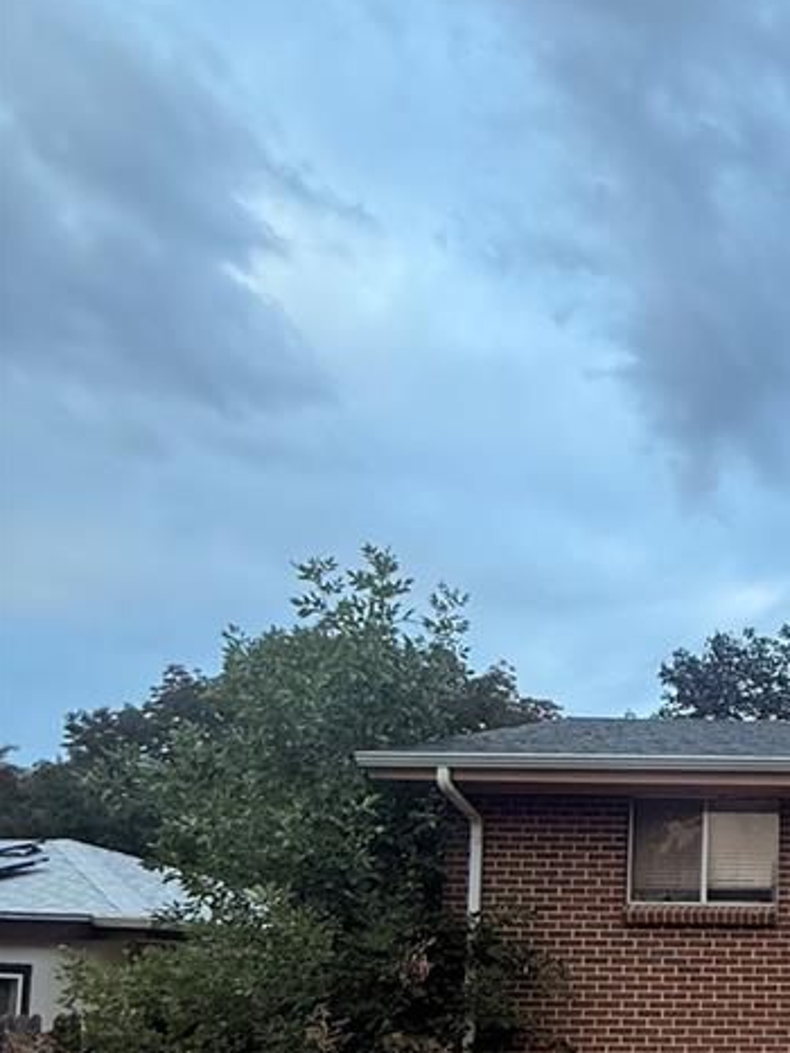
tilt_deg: +5.1
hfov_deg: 31.3
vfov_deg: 46.5
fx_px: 1096
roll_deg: +0.1
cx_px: 1011
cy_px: 943
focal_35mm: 36
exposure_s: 1/99
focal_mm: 2.22
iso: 125
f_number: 2.2
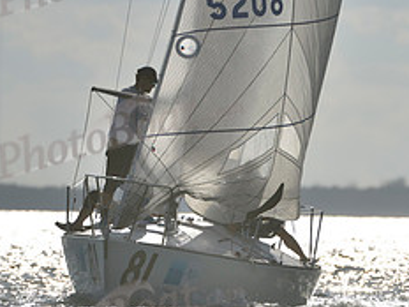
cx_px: 337
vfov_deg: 1.5
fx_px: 11343
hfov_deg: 2.1
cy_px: 200
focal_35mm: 960
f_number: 4.5
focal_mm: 400
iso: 200
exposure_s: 1/6400
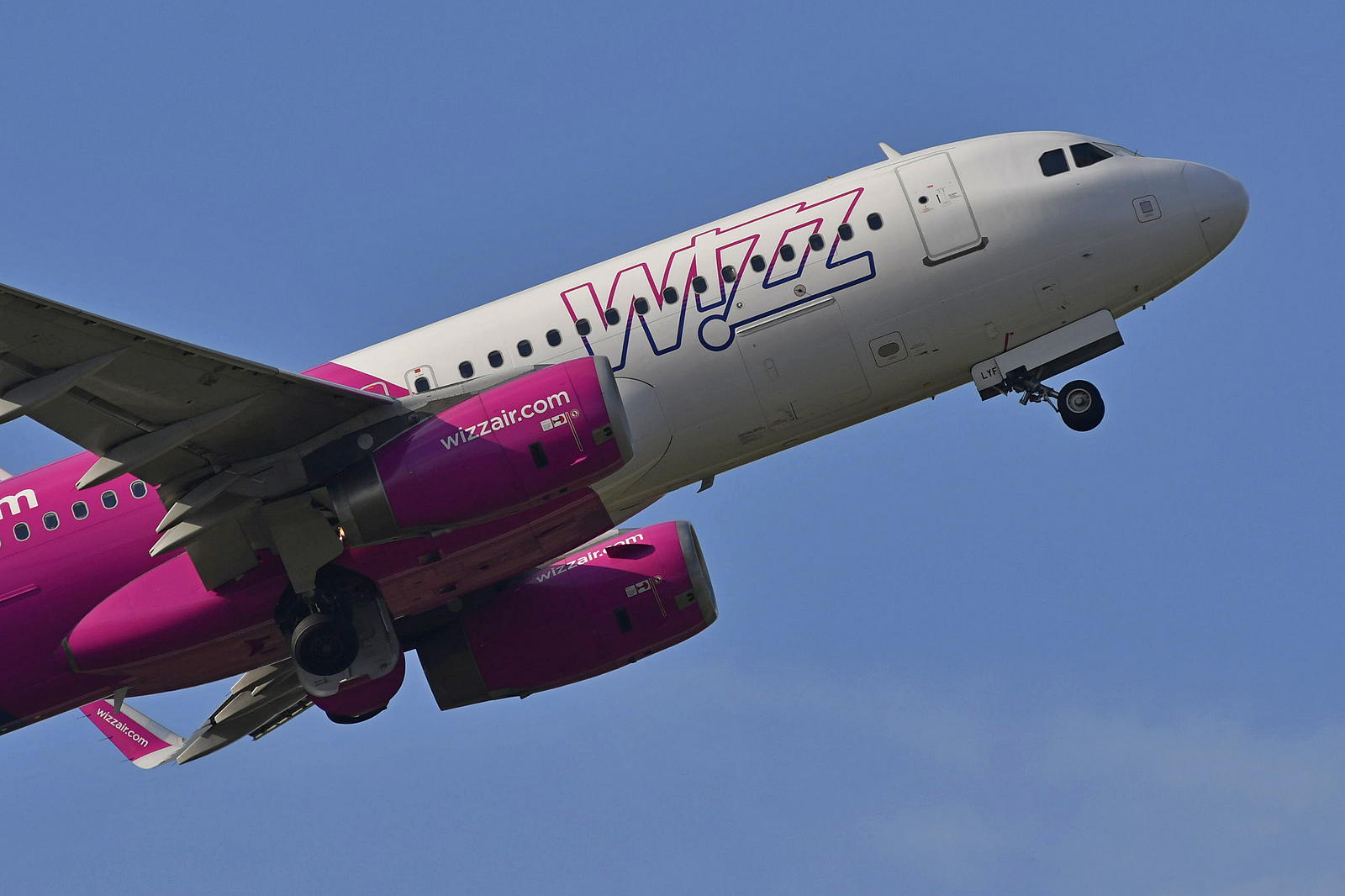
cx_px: 672
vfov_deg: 3.1
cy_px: 448
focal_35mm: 450
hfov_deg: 4.6
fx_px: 16808
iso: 125
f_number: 10
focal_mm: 300
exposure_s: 1/1250
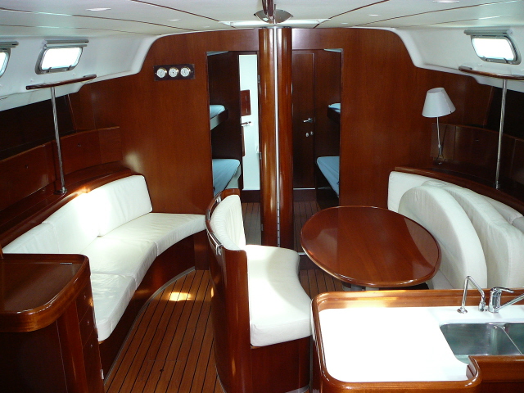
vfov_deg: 40.7
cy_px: 196
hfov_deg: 52.6
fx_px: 530
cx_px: 262
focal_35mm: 35
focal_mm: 5.2
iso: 160
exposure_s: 1/30
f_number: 2.8
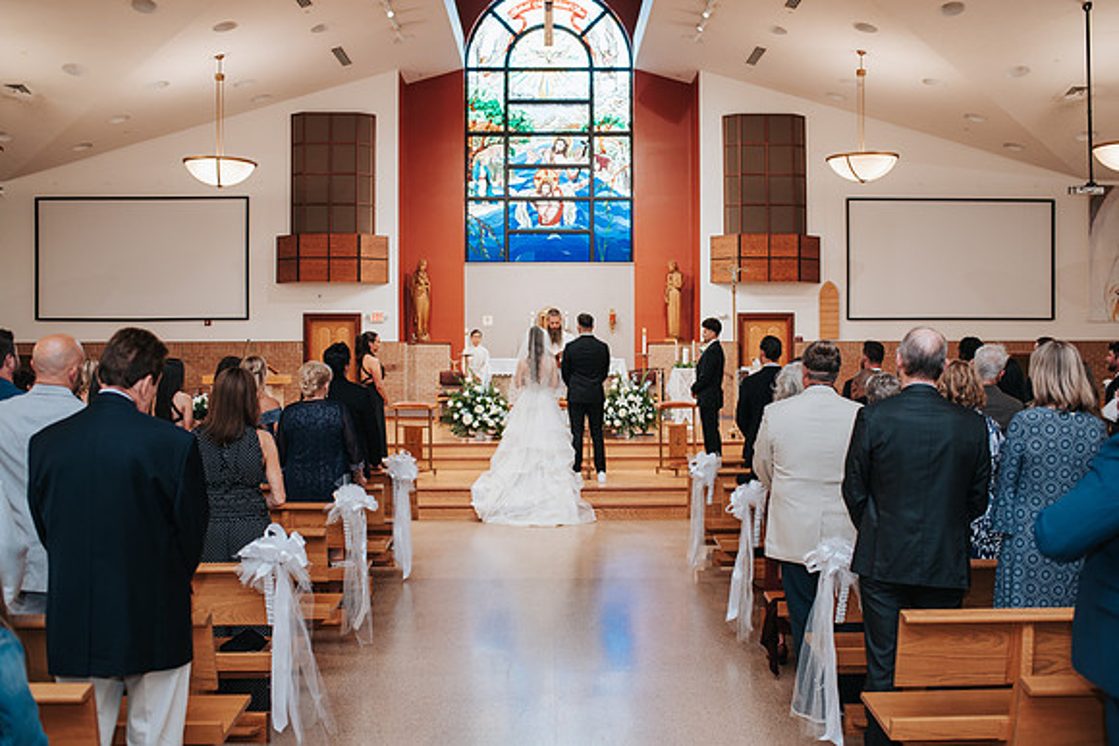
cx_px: 573
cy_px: 373
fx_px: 1139
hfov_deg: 52.3
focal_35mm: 37
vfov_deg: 36.3
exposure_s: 1/125
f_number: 2.8
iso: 640
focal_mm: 35
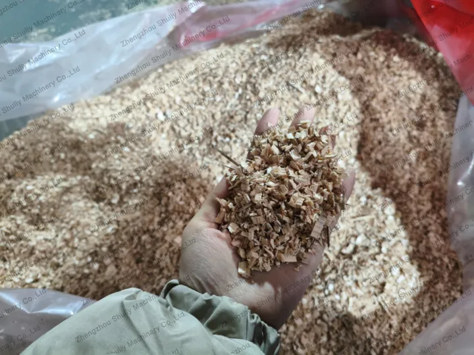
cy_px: 178
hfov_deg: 67.3
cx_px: 237
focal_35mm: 26
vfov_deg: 53.1
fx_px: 356
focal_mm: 4.94
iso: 640
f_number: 1.5
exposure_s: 1/33.3
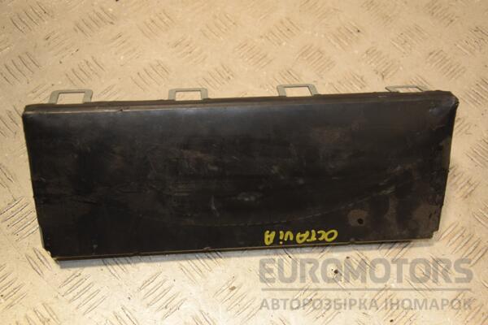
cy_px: 162
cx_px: 244
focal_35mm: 48
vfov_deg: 28.1
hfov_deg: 41.1
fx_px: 651
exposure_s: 1/160
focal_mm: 32
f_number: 5
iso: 800
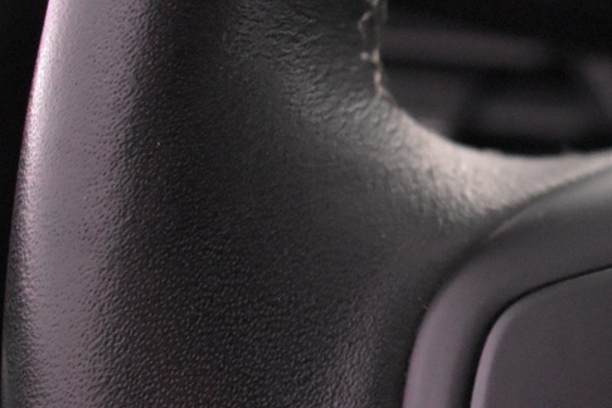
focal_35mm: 90
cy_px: 368
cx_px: 759
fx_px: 1530
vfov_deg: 15.0
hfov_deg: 20.9
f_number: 3.5
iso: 3200
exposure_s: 1/45
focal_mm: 18
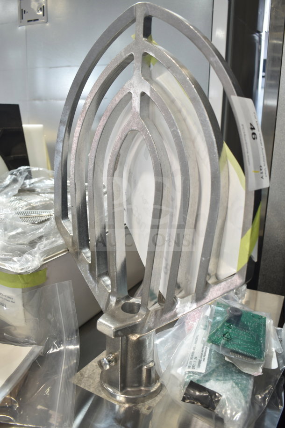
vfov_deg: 59.5
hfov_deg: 41.7
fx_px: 374
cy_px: 214
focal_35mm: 32
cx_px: 142
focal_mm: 21
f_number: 3.8
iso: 220
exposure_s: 1/30
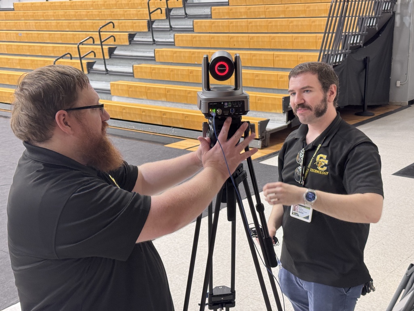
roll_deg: +0.6
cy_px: 156
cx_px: 207
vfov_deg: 30.3
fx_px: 574
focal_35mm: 48
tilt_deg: -13.5
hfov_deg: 39.7
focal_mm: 6.76
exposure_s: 1/60
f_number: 1.78
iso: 160
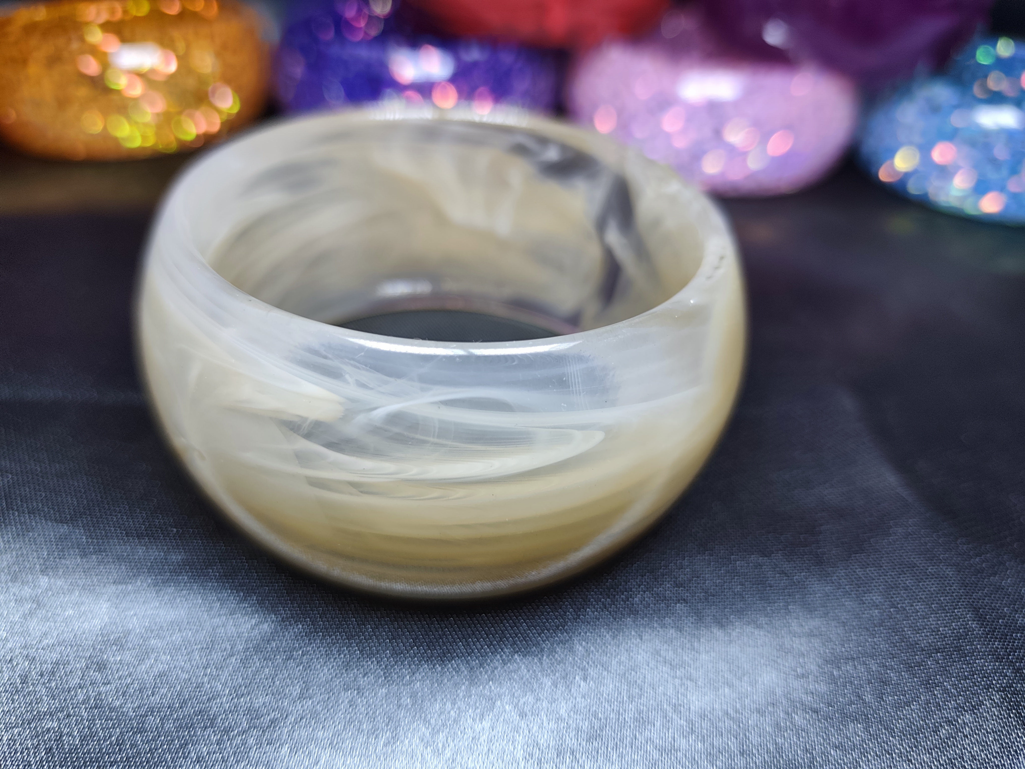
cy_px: 384
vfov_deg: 56.8
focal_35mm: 24
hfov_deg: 71.6
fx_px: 711
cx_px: 512
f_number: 1.6
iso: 50
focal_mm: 5.84
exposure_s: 1/148
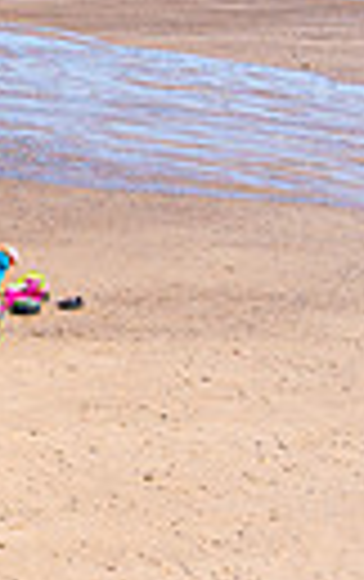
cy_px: 172
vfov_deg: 18.8
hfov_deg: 8.8
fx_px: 1740
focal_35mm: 110
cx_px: -871
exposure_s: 1/640
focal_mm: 16
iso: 100
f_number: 5
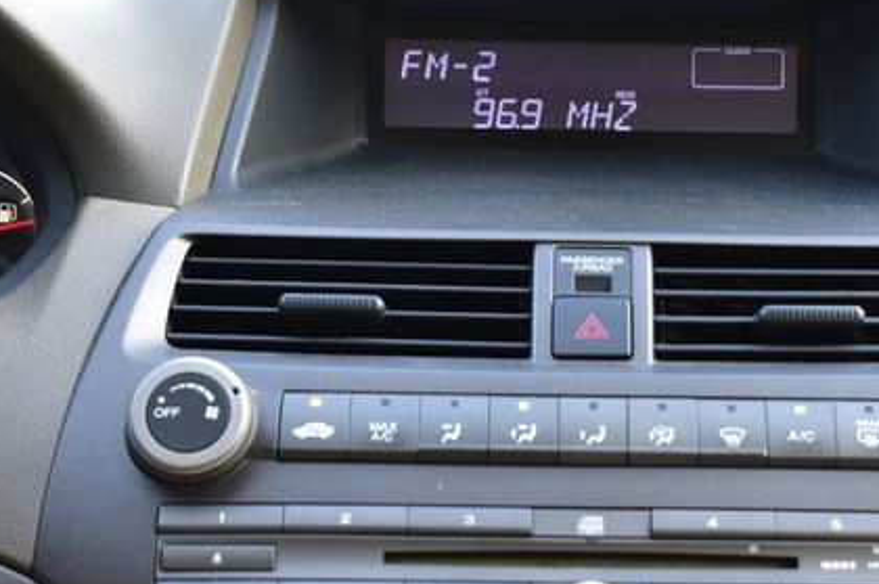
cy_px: 249
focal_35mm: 126
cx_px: 619
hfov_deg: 16.3
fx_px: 3067
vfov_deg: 10.9
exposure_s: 1/15
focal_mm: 55
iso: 500
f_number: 6.3
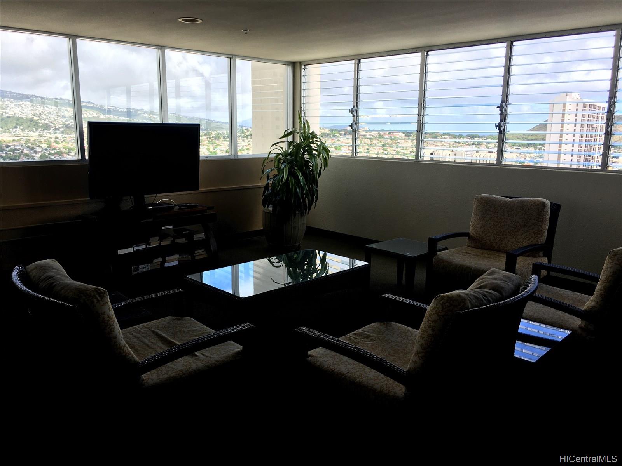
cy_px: 233
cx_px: 311
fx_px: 521
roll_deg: -1.3
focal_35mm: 29
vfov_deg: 48.2
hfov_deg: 61.7
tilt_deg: -10.1
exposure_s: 1/541
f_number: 2.2
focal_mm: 4.15
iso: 25
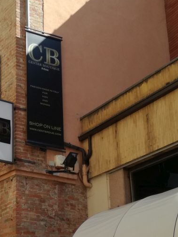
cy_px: 169
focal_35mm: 69
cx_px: 14
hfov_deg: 20.8
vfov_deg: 27.9
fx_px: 473
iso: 50
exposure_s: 1/707
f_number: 2
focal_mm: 3.79
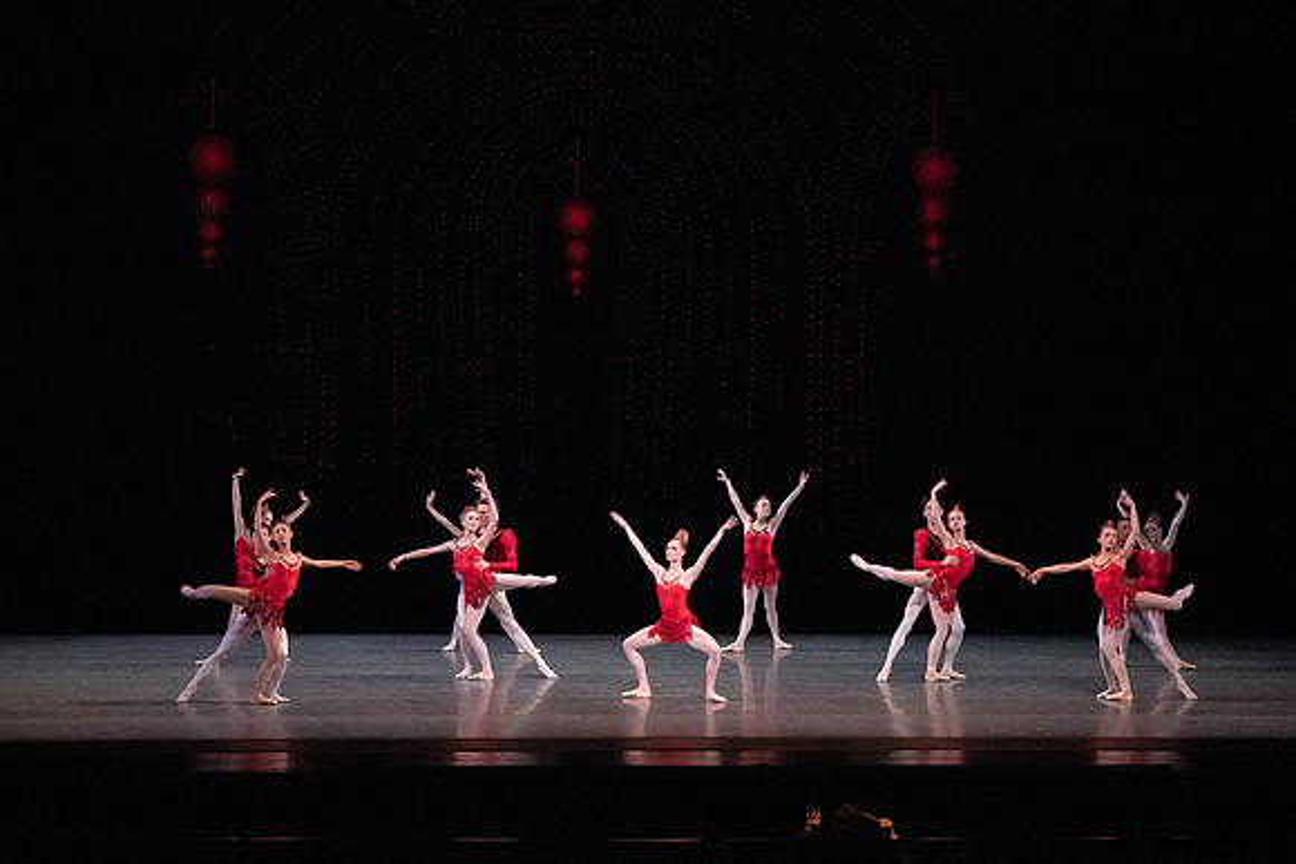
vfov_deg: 12.0
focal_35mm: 114
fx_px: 4105
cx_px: 648
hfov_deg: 17.9
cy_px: 432
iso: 16000
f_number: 11
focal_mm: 114
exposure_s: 1/500
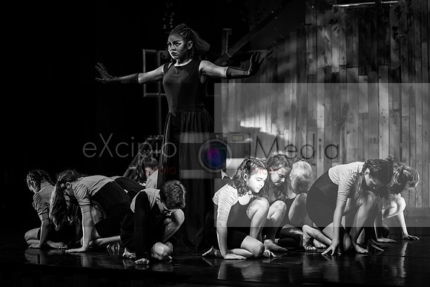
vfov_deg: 12.6
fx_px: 1299
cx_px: 228
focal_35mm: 109
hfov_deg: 18.8
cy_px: 137
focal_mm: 100
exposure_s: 1/60
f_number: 2.8
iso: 3200
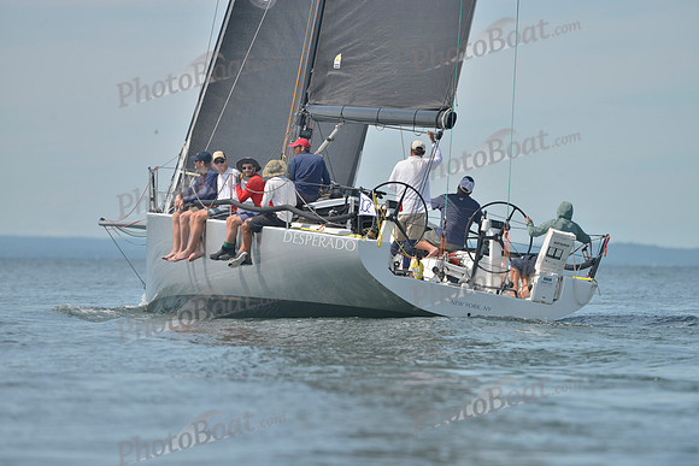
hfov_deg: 5.2
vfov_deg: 3.4
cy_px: 233
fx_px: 7768
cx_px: 350
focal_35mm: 400
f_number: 6.3
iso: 200
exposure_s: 1/1000
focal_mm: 400
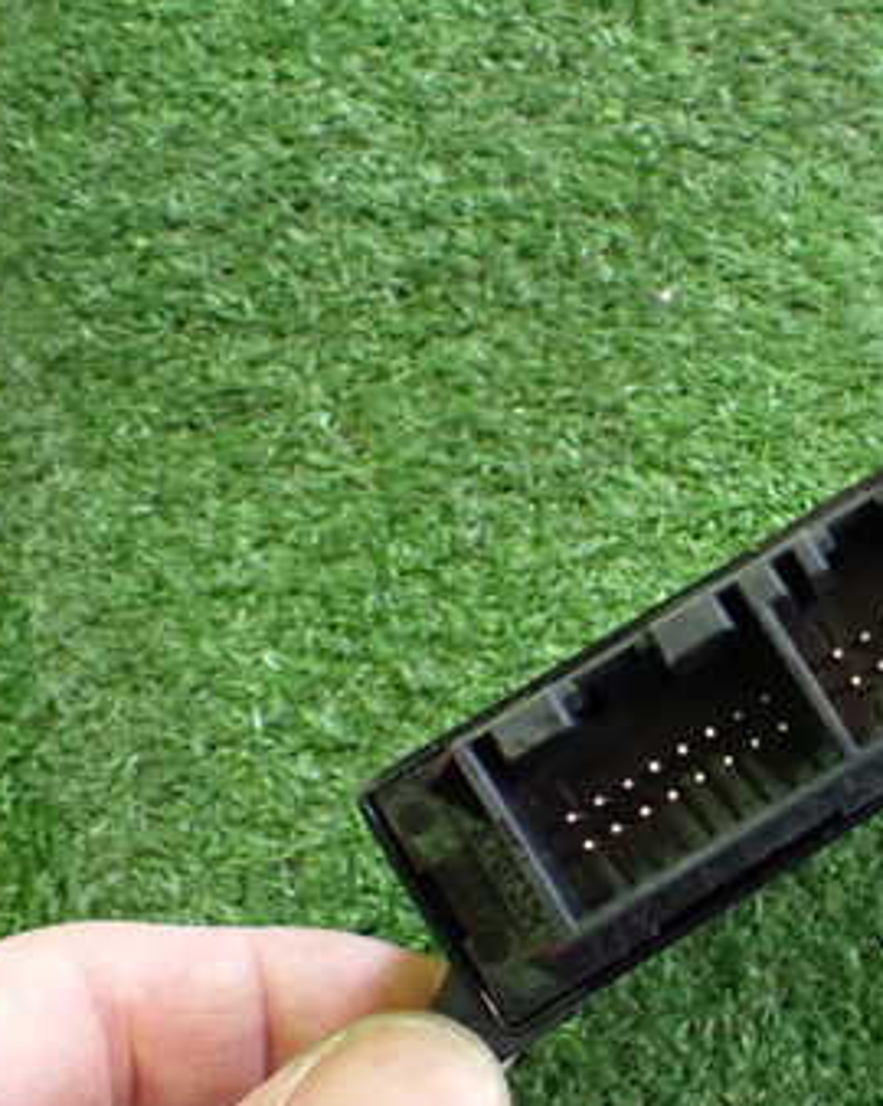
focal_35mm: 52
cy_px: 625
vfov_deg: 36.0
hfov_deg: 27.1
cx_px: 935
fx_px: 1700
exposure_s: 1/50
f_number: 2.3
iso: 800
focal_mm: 5.4
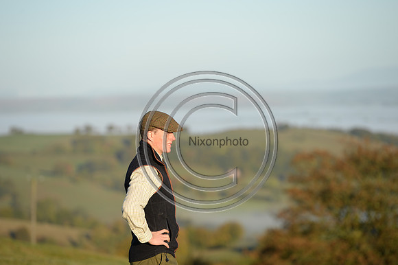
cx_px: 199
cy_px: 132
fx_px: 2210
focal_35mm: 200
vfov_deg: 6.9
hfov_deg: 10.3
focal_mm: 200
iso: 140
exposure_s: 1/800
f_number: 4.5
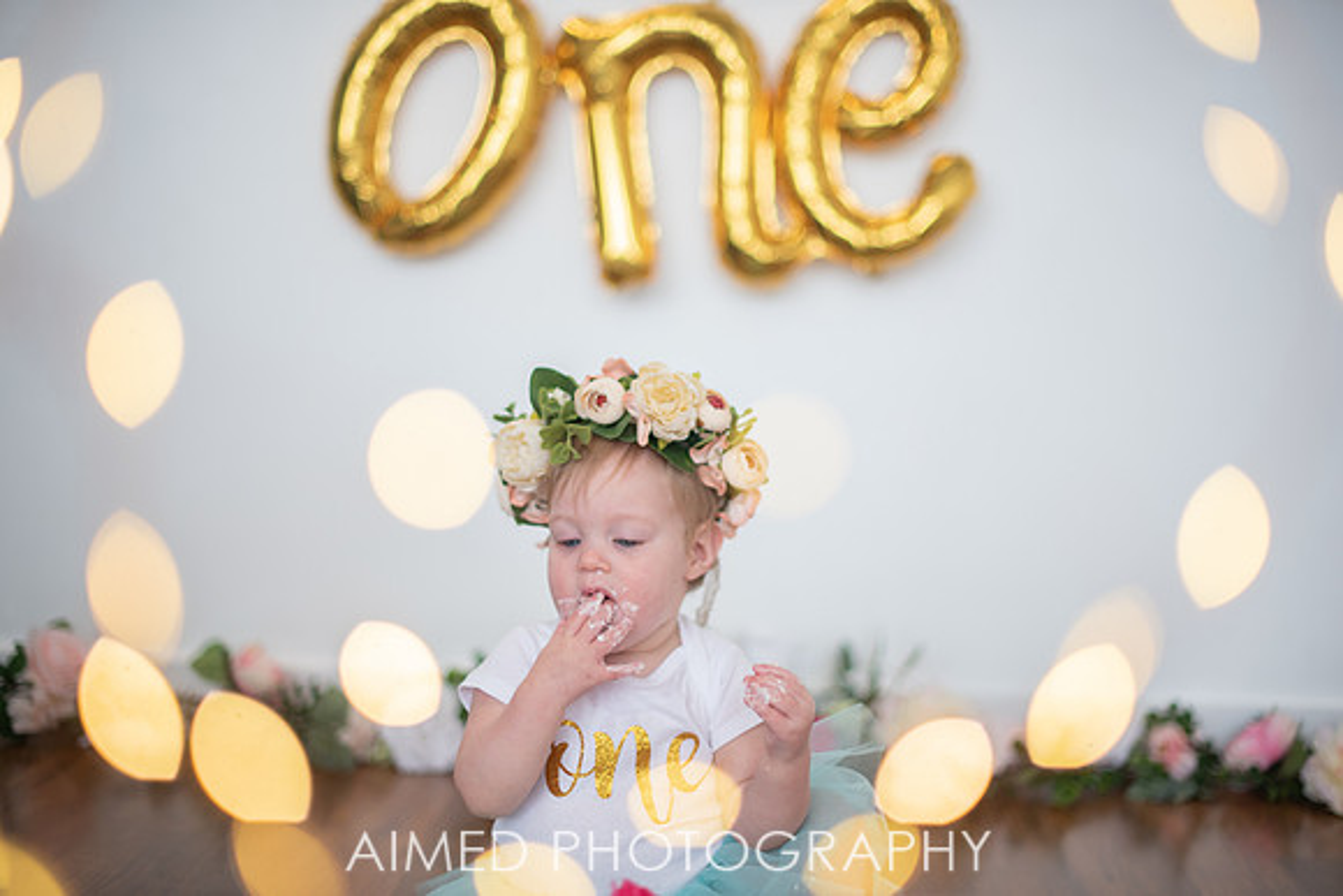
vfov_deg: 26.4
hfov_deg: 38.7
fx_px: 1914
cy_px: 448
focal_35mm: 51
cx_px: 672
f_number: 1.4
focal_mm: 50
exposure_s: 1/320
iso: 200
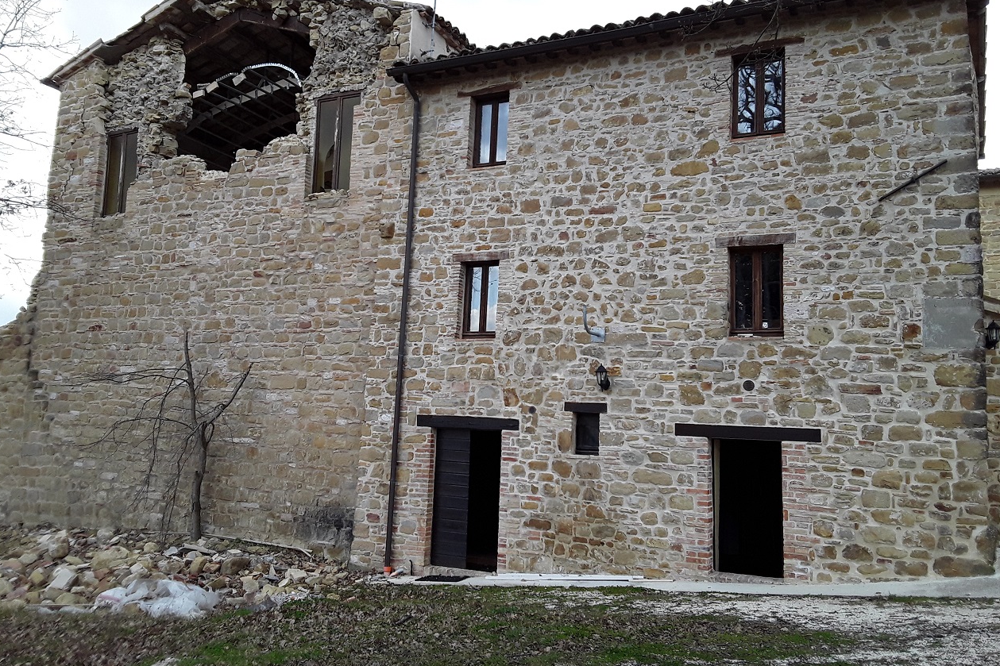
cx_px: 495
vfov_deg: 44.9
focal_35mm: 29
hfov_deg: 63.7
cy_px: 319
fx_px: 805
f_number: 1.9
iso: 40
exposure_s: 1/200
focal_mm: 2.91
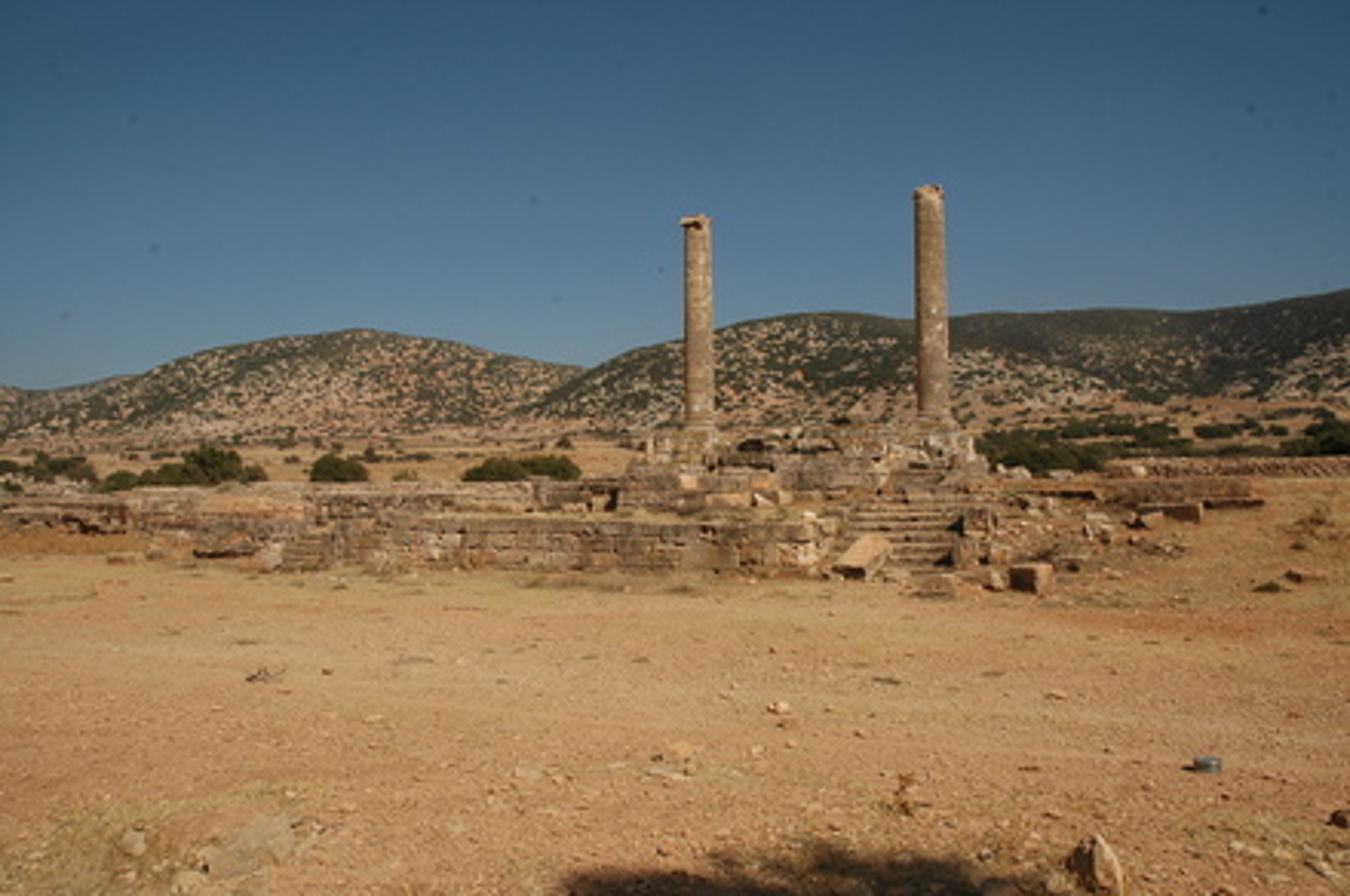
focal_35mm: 27
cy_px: 448
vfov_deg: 47.8
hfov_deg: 67.5
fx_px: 1011
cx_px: 675
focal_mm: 18
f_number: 11
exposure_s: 1/500
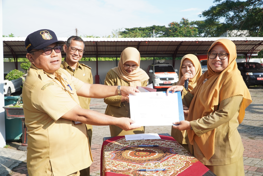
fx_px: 252
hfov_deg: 55.1
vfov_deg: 38.4
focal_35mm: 34
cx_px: 132
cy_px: 88
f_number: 5
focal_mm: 23
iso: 320
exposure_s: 1/800
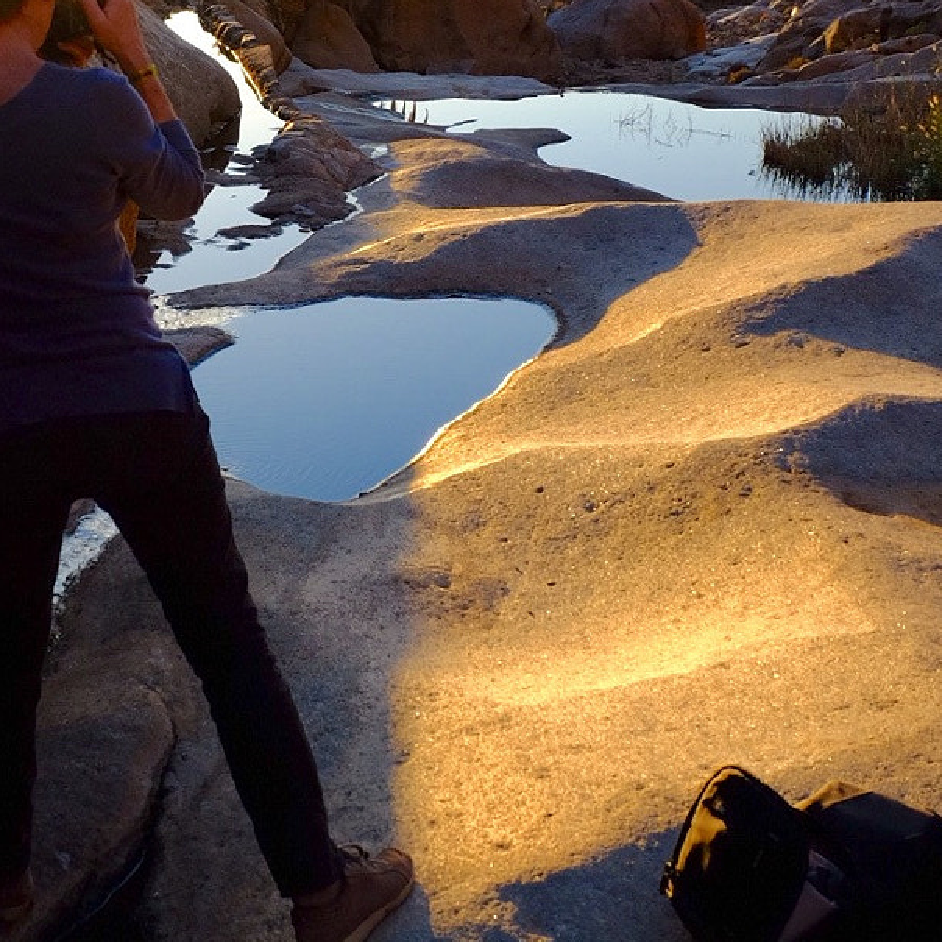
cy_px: 306
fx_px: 1663
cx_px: 330
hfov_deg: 31.4
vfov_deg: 31.4
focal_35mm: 54
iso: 500
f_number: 5.6
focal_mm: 16
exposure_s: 1/170
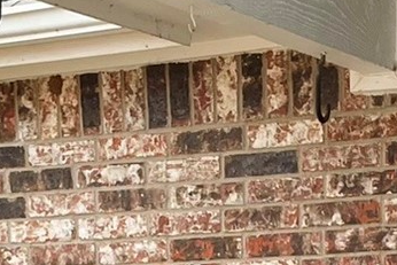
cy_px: 575
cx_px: 88
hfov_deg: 13.6
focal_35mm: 150
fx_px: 1655
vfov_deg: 8.6
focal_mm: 4.2
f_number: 1.6
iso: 80
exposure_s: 1/121
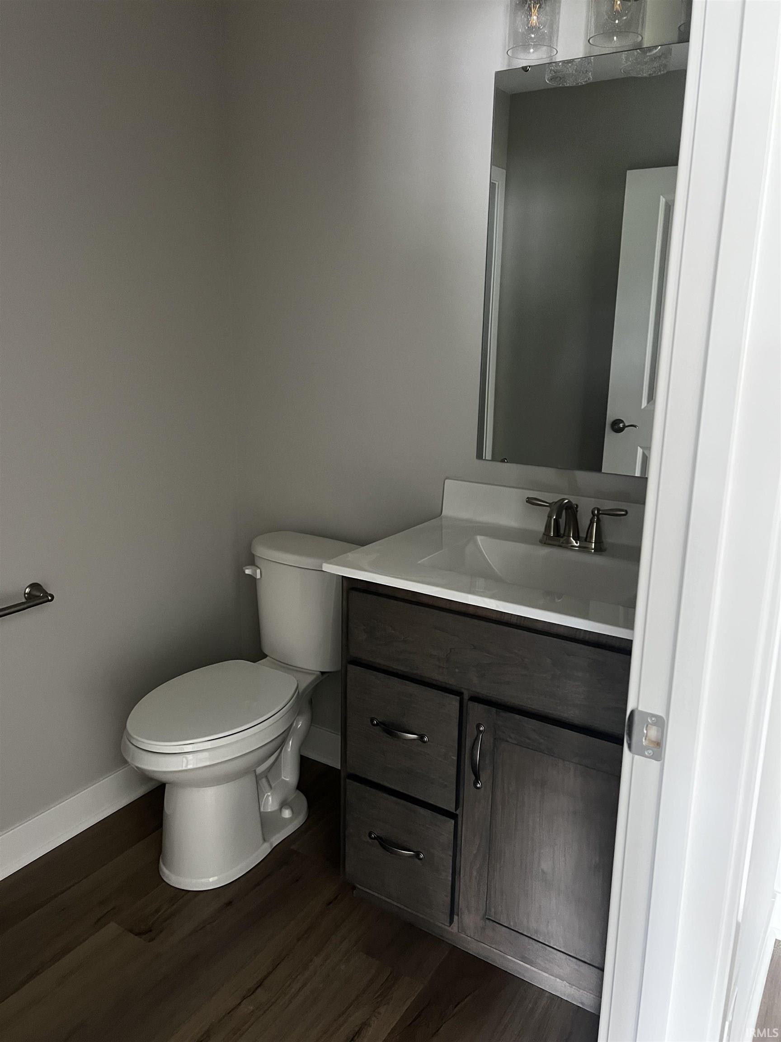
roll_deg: -1.1
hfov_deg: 53.1
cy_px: 521
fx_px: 782
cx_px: 390
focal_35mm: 26
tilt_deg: -13.6
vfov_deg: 67.3
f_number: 1.5
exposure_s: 1/43
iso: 500
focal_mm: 5.7
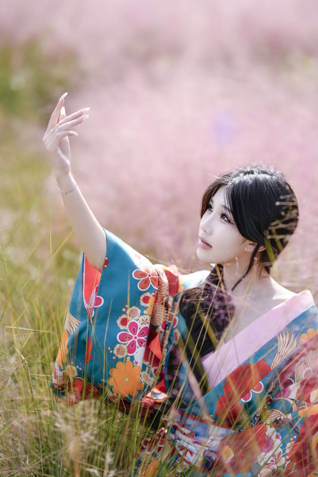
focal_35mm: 85
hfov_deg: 16.1
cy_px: 238
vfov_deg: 23.9
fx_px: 1126
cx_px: 159
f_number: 1.8
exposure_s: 1/3200
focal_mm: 85
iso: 100
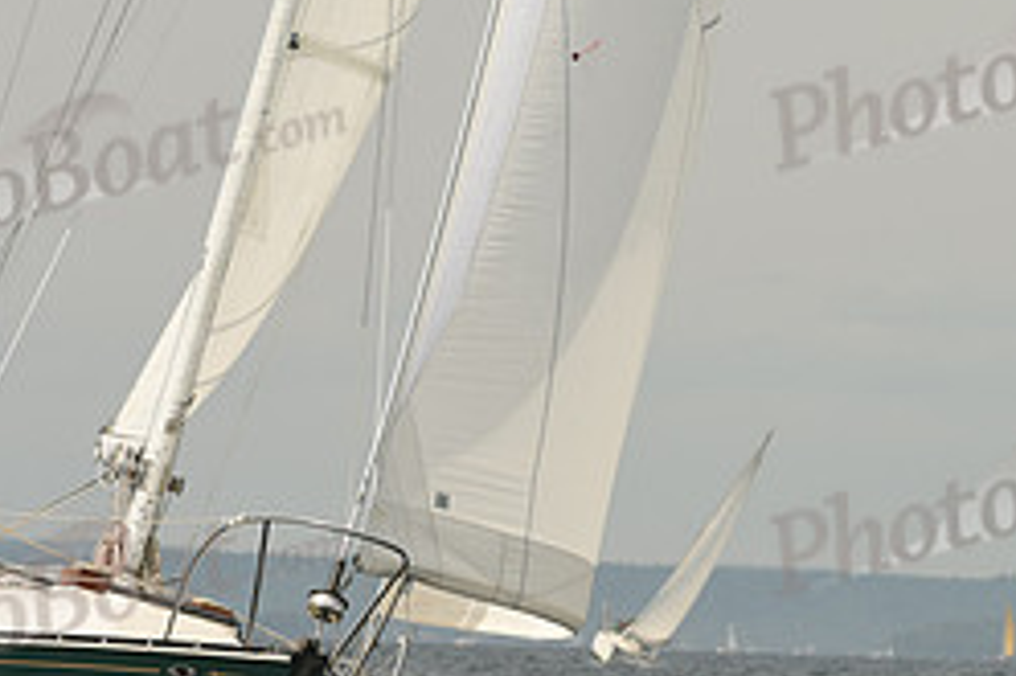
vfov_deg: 2.9
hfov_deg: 4.4
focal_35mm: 468
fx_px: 13199
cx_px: 561
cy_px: 334
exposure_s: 1/1000
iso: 250
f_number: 7.1
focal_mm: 200
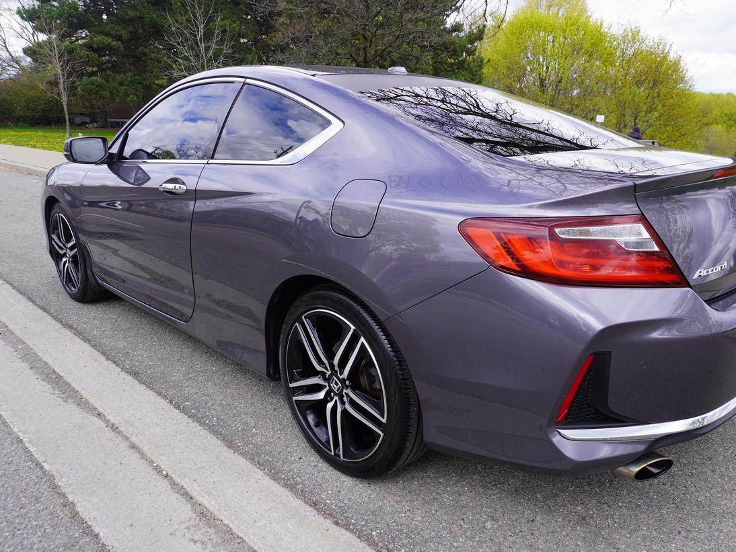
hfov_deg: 65.0
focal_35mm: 27
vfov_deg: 51.4
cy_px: 284
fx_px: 574
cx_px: 425
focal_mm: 16
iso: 100
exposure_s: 1/100
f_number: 8
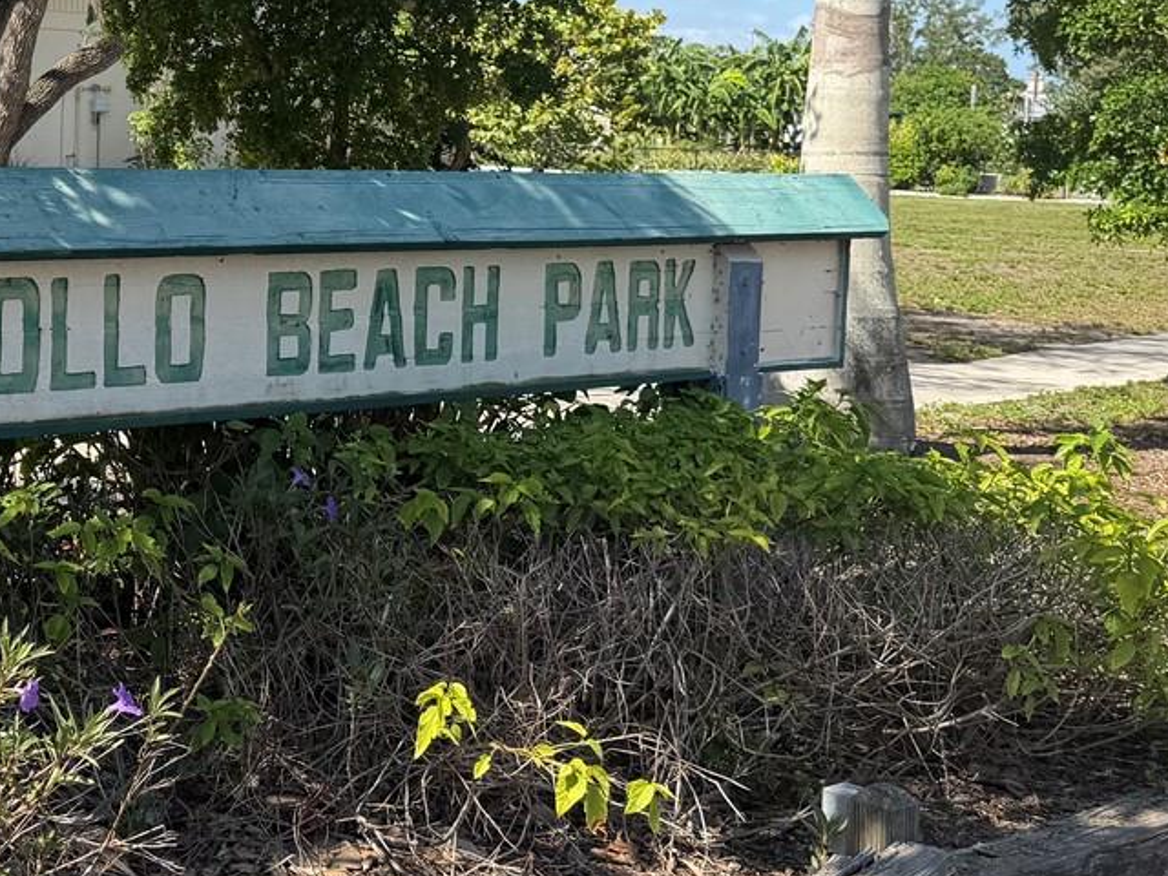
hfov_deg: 30.2
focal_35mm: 60
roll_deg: -0.4
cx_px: 38
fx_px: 2024
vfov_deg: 24.1
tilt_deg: -4.2
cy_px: 214
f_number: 1.78
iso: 80
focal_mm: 6.76
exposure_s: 1/2525
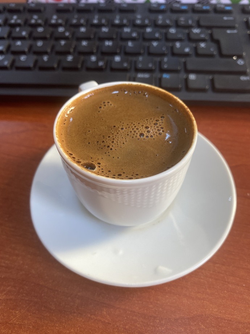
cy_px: 167
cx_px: 125
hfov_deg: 53.1
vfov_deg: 67.3
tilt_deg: -52.4
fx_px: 250
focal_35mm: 26
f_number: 1.8
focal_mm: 4.25
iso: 64
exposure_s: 1/50
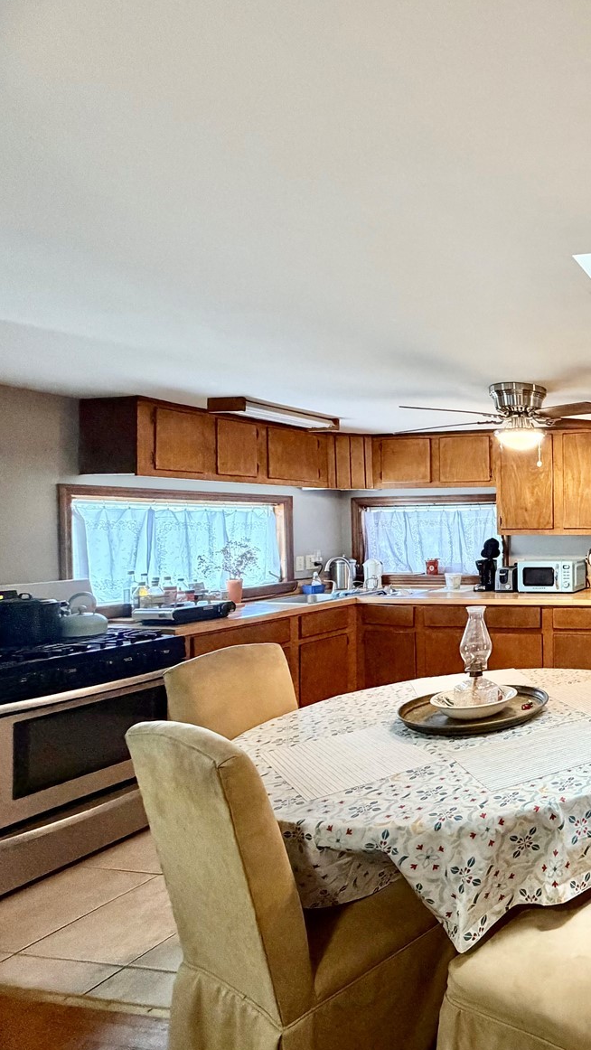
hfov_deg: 39.9
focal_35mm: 21
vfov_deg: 83.8
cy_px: 520
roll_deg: +0.3
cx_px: 693
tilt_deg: -0.1
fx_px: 585
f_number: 2.2
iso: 500
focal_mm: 2.22
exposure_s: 1/60
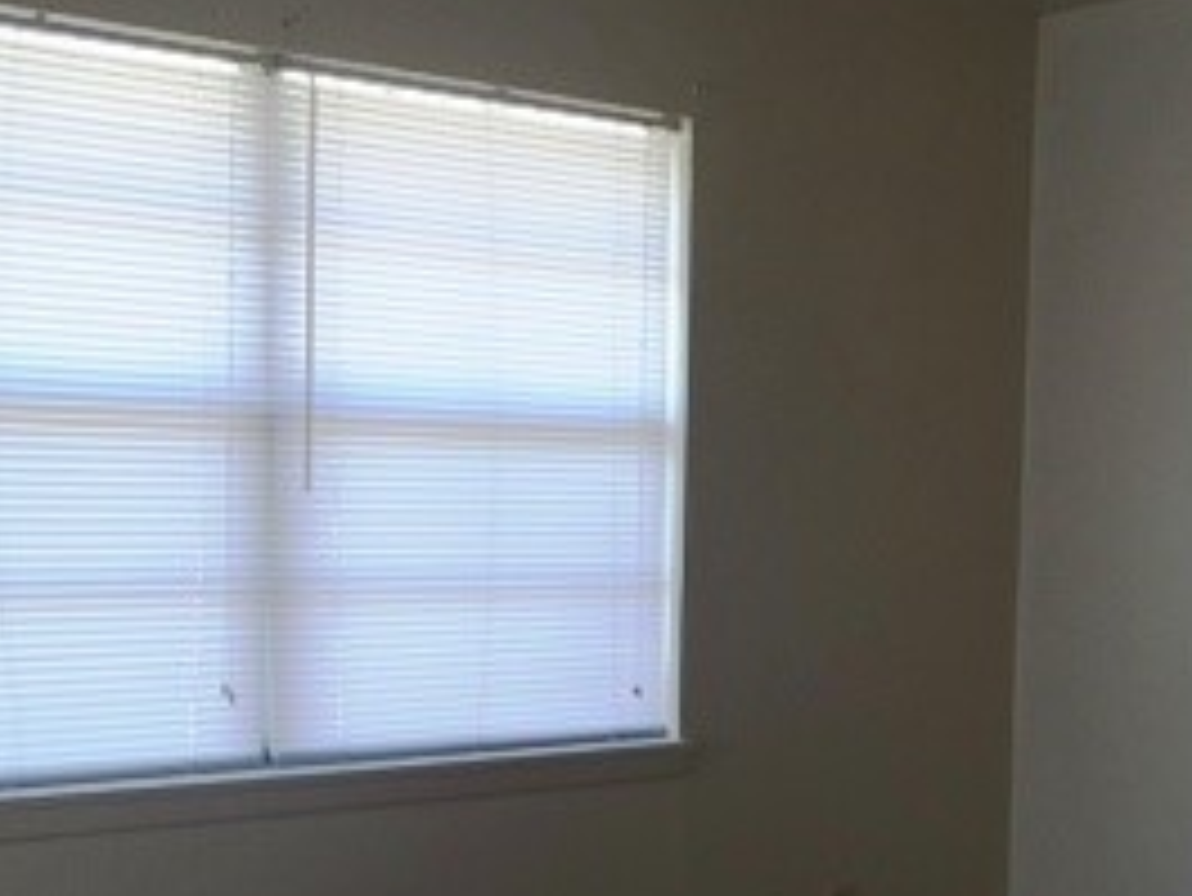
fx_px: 1860
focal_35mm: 54
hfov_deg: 34.8
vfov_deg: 27.0
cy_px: 567
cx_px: 891
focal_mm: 5.7
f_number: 2.9
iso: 64
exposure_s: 1/50
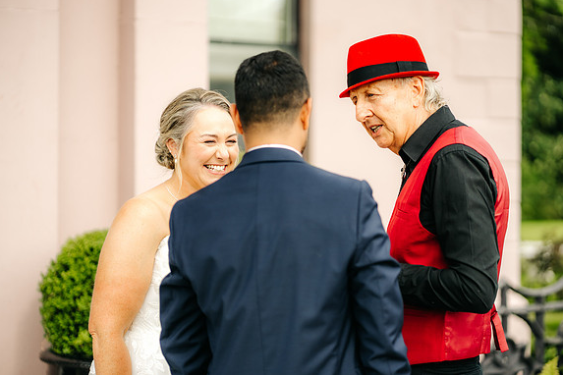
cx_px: 280
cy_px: 186
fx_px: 1345
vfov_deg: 15.9
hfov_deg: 23.6
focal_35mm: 86
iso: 100
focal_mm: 85
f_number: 2
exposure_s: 1/2500
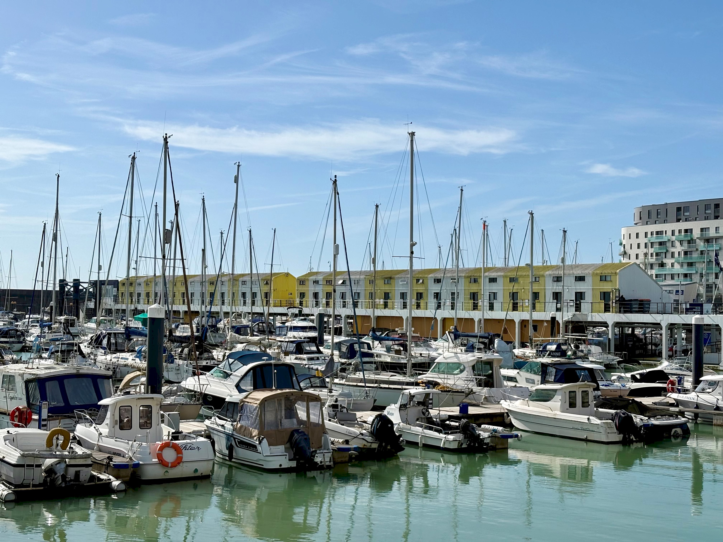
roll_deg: -1.5
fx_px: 1086
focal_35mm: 52
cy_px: 271
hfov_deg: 36.8
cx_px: 362
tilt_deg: +2.3
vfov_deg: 28.0
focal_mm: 5.96
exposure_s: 1/4975
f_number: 1.6
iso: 25
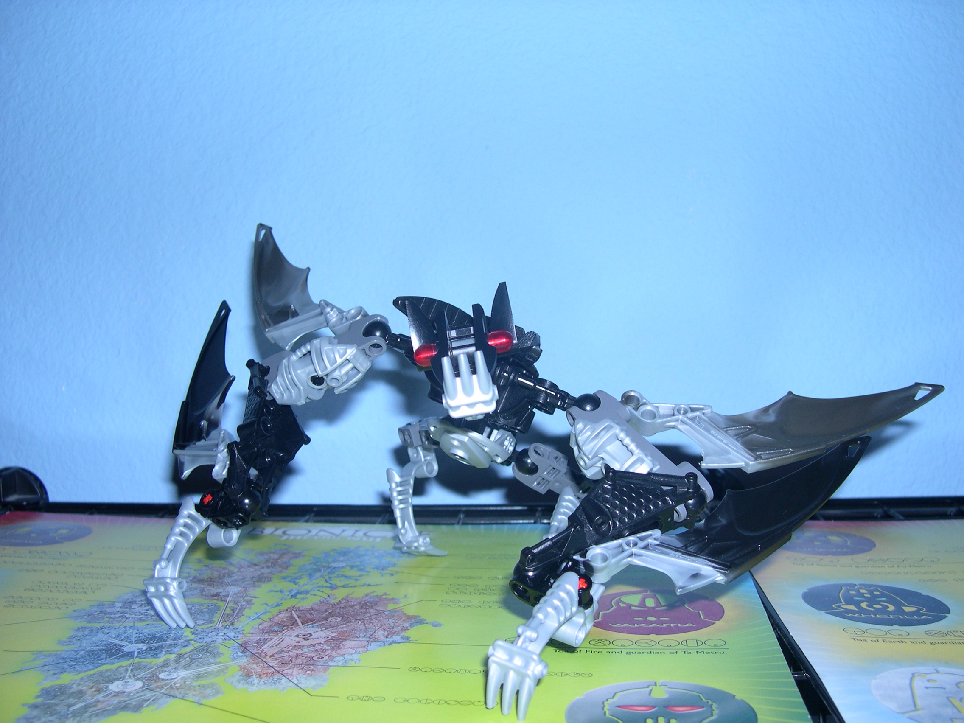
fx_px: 1058
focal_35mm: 38
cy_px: 362
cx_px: 482
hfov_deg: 49.0
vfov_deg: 37.7
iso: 100
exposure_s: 1/60
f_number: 2.8
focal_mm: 8
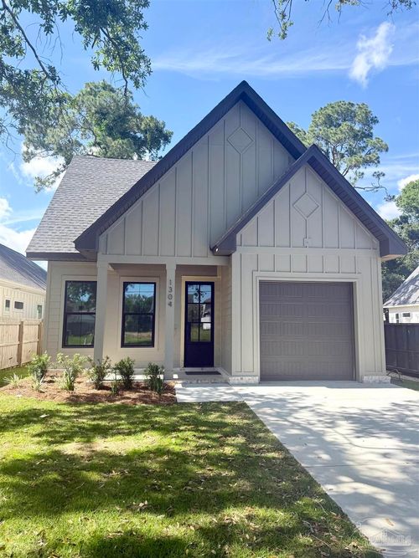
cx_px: 210
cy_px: 279
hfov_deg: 56.8
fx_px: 387
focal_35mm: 24
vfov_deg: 71.6
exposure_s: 1/2232
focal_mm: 6.76
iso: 100
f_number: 1.78
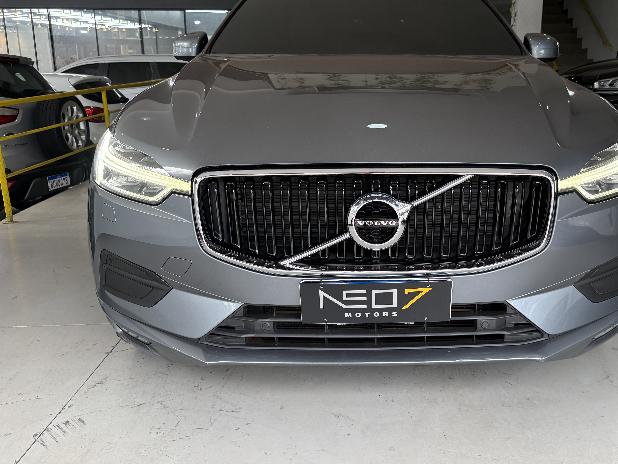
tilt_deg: -12.9
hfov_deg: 56.3
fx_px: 571
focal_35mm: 32
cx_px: 376
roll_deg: -0.5
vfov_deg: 44.1
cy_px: 209
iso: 160
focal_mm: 6.76
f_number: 1.78
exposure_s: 1/240
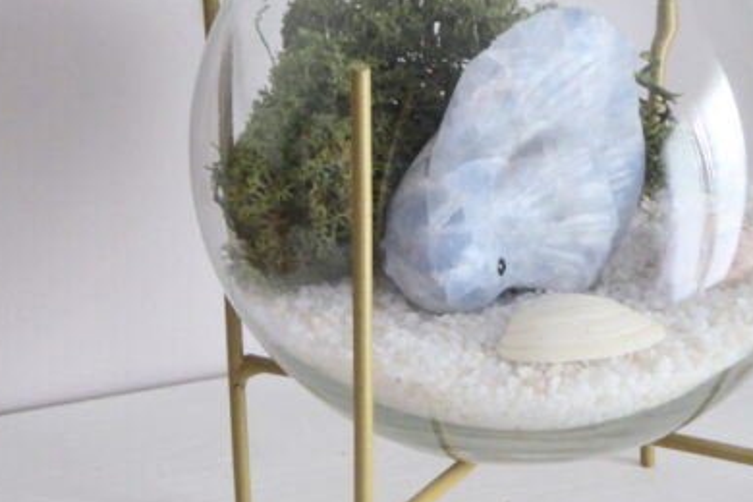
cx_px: 504
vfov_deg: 9.1
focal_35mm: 150
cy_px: 284
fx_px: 3137
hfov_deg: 13.7
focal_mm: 13.2
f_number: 4.6
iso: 400
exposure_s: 1/20
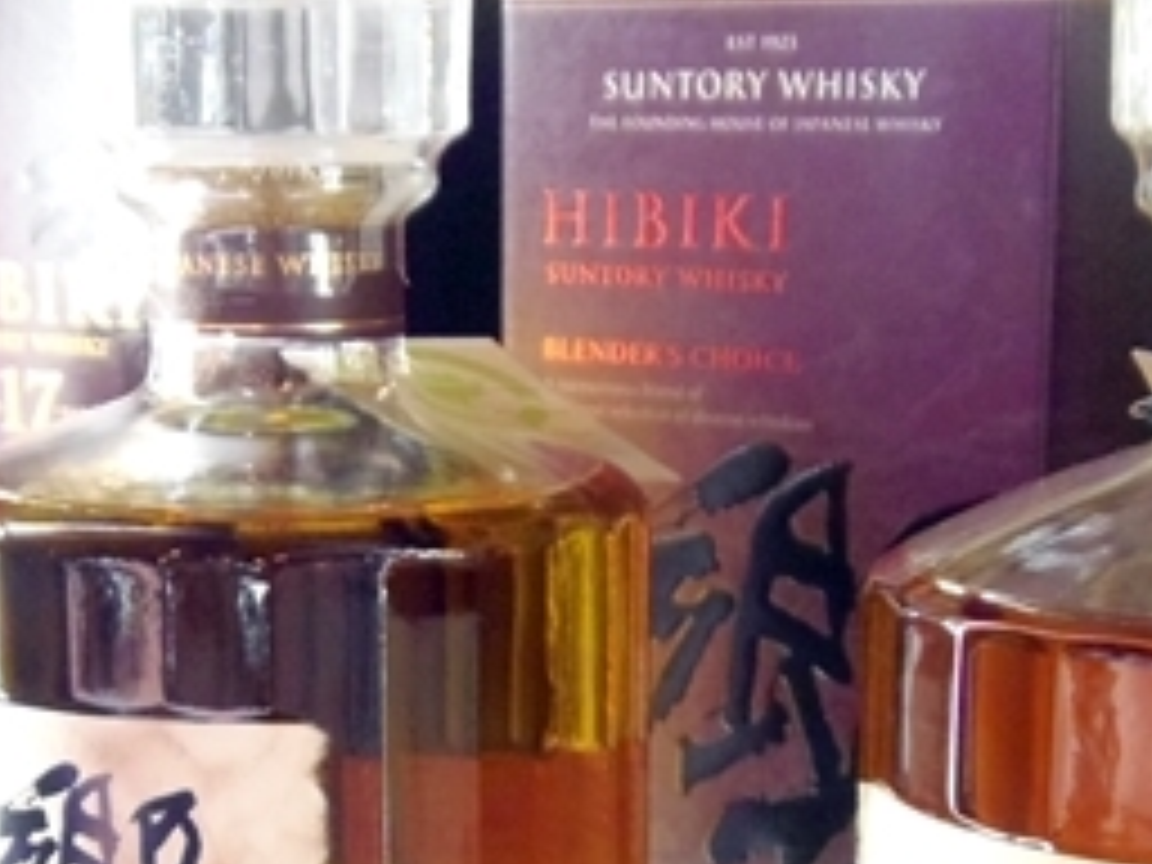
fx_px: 2729
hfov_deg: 23.8
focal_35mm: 82
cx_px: 500
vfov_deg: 17.4
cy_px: 954
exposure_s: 1/30
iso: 320
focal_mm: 6.5
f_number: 3.4
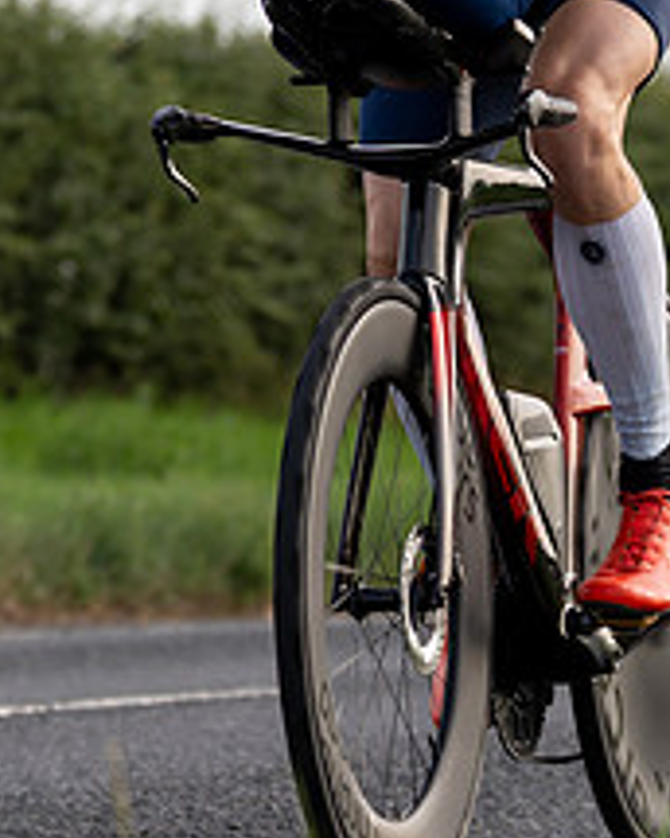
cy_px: 157
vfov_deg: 6.1
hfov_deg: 4.9
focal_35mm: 316
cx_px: 284
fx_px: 7833
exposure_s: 1/1000
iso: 100
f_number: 3.2
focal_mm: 78
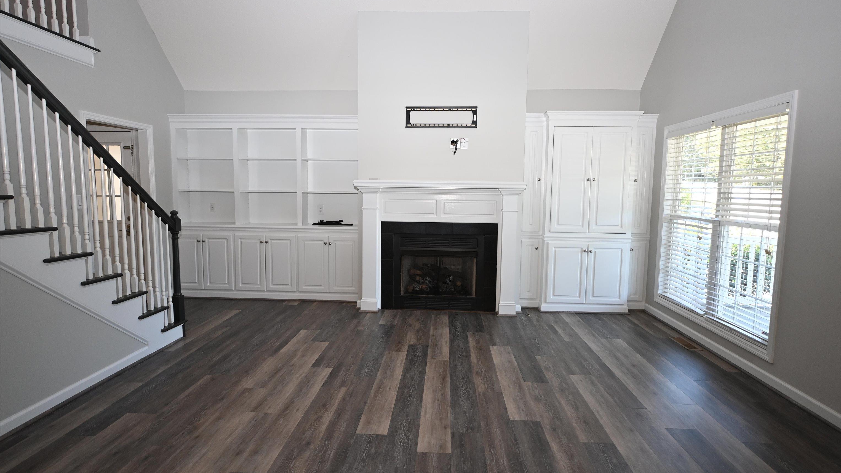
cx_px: 423
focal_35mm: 19
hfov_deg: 89.6
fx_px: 424
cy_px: 226
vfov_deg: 58.3
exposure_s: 1/125
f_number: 3.5
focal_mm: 12
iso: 450
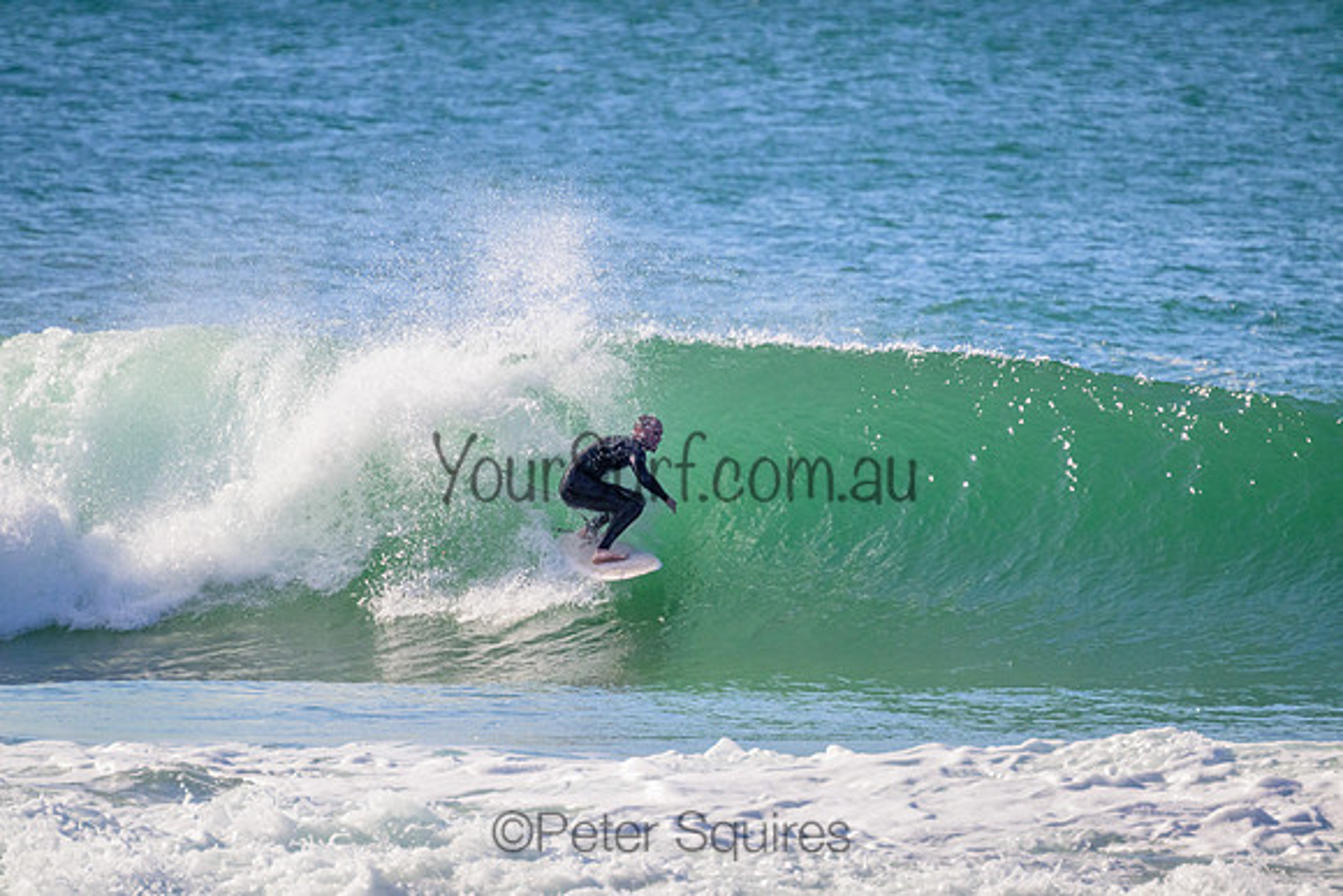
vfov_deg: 1.7
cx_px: 672
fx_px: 29850
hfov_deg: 2.6
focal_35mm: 800
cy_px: 448
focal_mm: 800
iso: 1600
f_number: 11
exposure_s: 1/2000
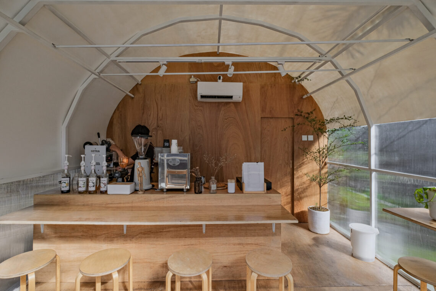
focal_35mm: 15
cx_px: 218
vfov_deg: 77.3
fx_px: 182
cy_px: 146
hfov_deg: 100.4
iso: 160
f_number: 16
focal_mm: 10
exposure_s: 1/60
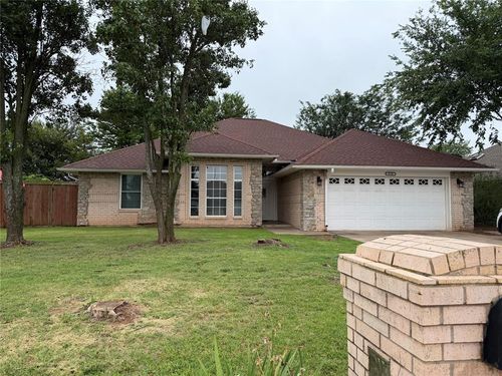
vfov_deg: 56.8
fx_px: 348
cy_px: 188
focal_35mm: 24
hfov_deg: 71.6
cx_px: 251
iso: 80
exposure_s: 1/1653
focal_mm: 6.76
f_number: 1.78
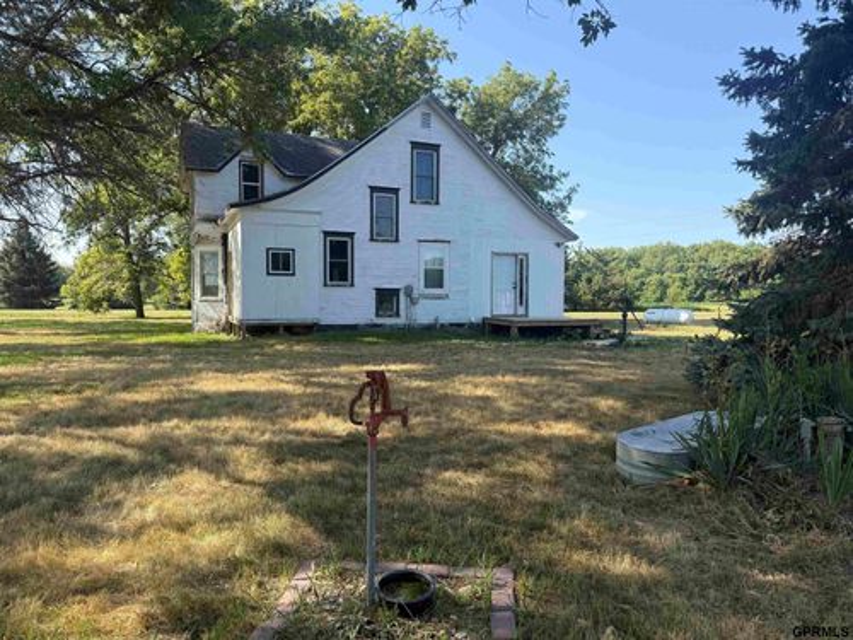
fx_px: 591
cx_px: 426
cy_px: 320
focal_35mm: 24
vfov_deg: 56.8
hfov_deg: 71.6
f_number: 1.78
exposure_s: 1/1410
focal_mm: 6.76
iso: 100
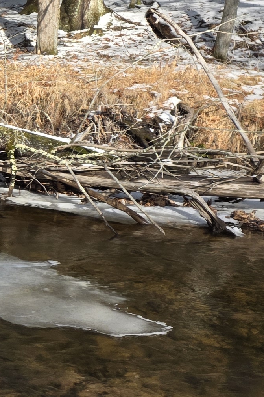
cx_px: -393
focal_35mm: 95
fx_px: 1045
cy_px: 248
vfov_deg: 21.4
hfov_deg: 11.5
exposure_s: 1/2359
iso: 80
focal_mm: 6.3
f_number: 1.7
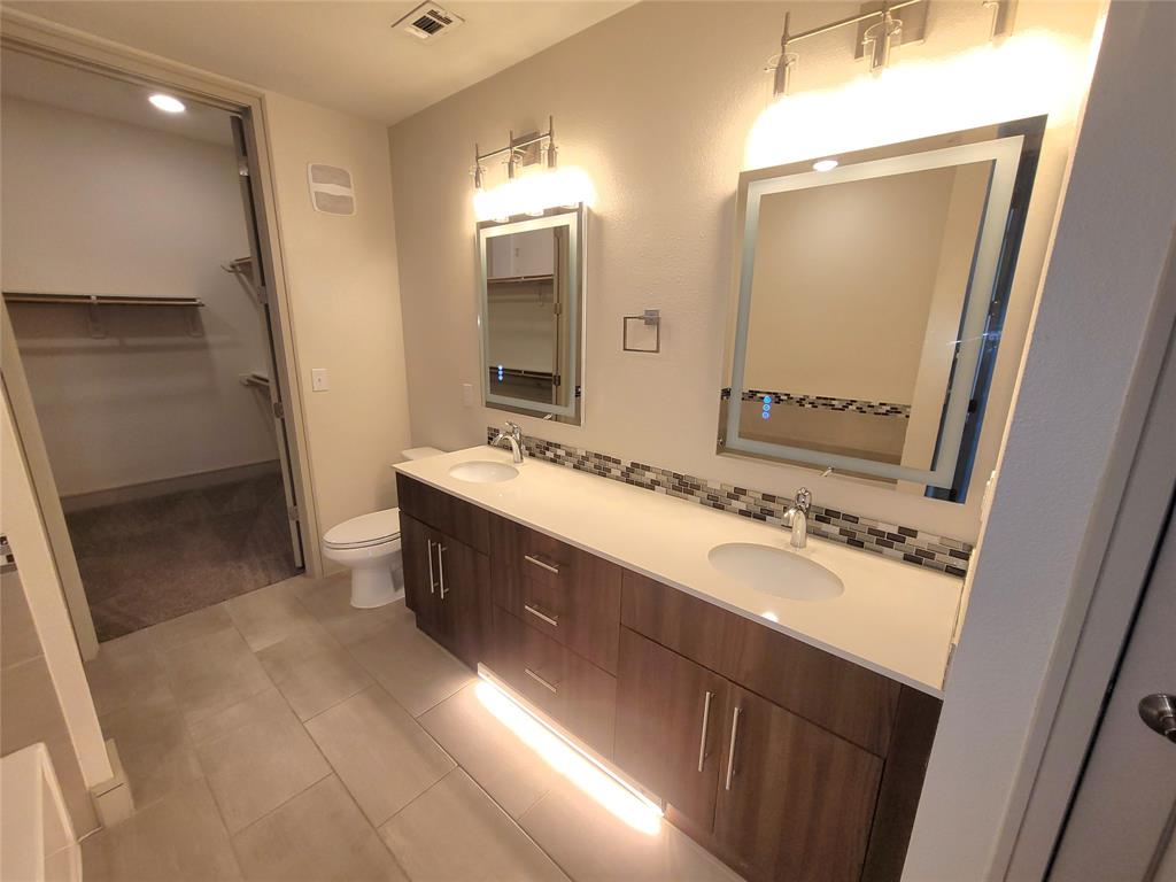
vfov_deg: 89.9
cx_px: 588
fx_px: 442
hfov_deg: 106.2
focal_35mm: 13
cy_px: 441
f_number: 2.2
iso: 80
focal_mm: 2.2
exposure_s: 1/60.2
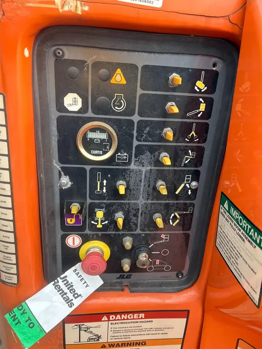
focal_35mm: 26
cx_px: 131
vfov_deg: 67.3
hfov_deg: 53.1
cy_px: 174
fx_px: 262
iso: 50
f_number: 1.5
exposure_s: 1/260
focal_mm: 5.7
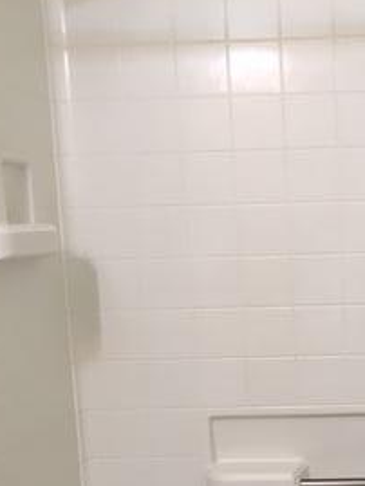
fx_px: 969
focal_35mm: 69
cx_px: 381
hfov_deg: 20.5
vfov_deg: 27.8
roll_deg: +1.3
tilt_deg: -10.0
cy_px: 365
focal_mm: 4.15
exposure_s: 1/30
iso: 50
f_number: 2.2
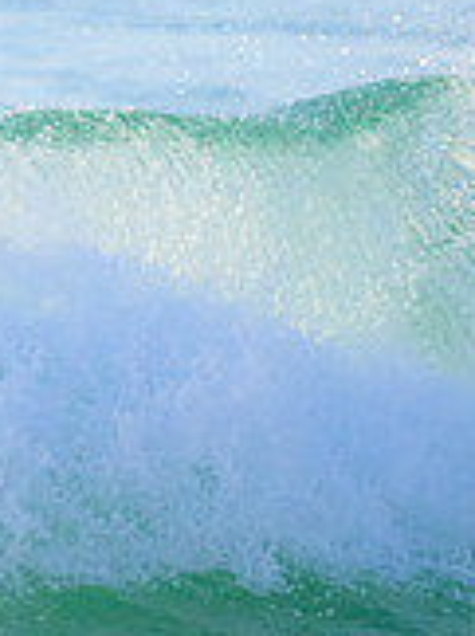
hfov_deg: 0.5
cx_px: -518
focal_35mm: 2758
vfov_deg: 0.7
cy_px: 234
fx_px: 50594
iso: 3600
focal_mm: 800
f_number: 11
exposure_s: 1/2000
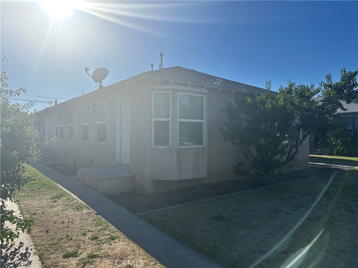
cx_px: 179
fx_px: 248
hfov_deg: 71.6
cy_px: 134
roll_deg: -0.8
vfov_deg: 56.8
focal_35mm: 24
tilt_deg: -0.2
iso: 80
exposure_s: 1/8197
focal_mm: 6.86
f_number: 1.78
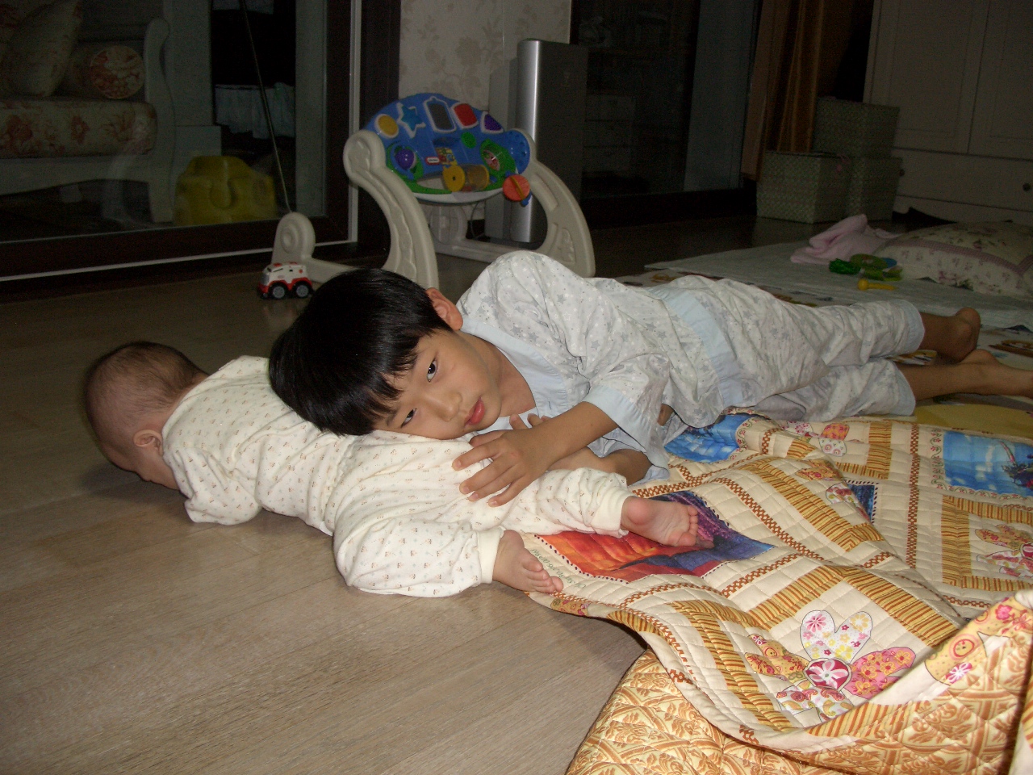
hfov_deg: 55.4
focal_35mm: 33
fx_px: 985
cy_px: 388
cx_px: 516
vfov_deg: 42.9
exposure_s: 1/60
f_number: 2.8
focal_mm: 7.1
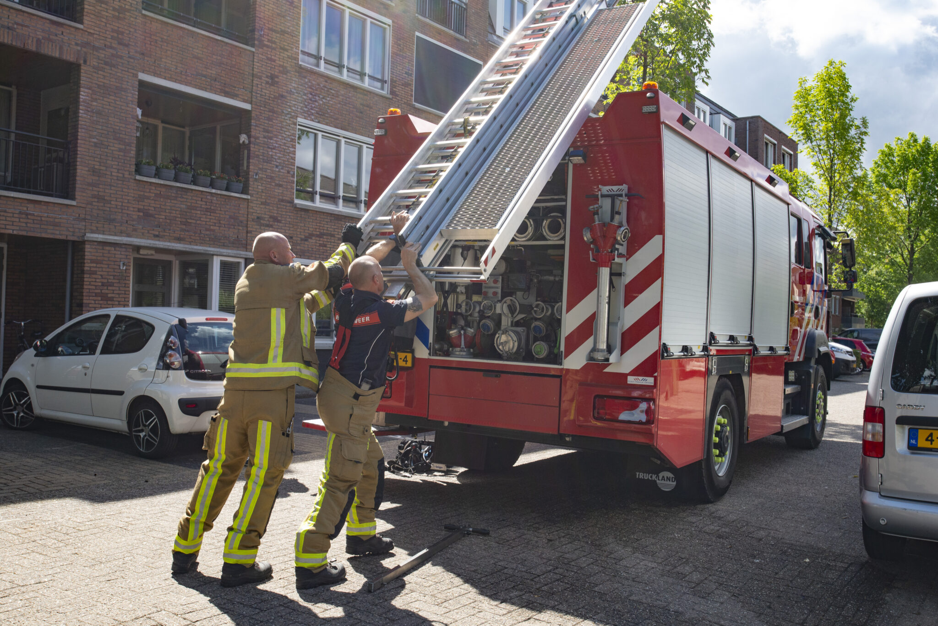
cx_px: 469
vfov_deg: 37.9
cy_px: 313
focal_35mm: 35
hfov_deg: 54.4
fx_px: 912
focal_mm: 35
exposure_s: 1/500
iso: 640
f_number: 11
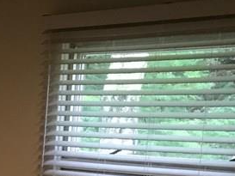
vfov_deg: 13.4
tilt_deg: -11.3
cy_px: 258
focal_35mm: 105
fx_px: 713
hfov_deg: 17.1
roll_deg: -2.2
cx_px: -107
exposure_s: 1/12
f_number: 1.8
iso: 100
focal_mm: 3.99
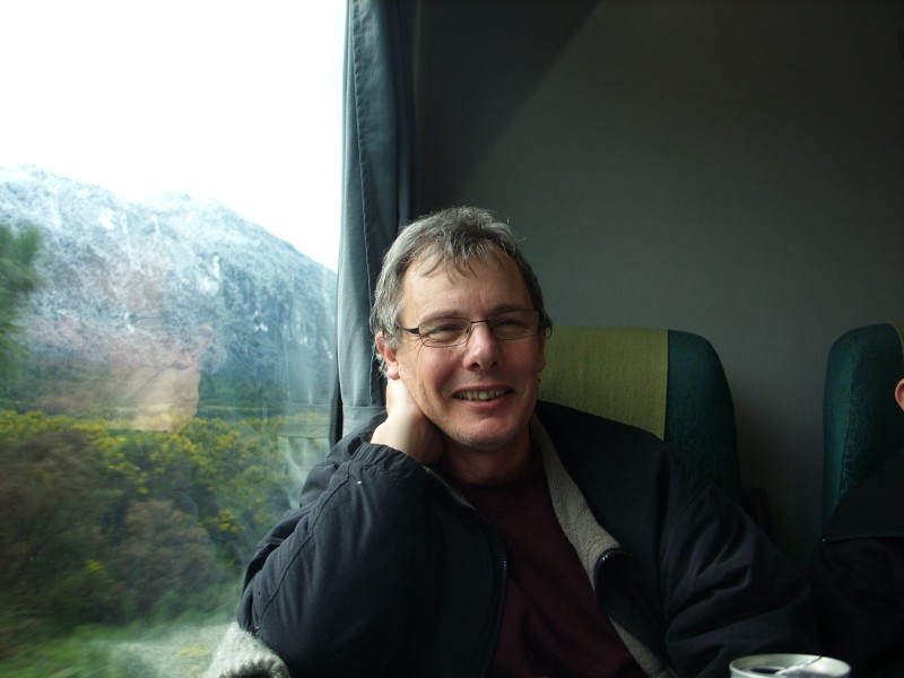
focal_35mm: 43
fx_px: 1123
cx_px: 452
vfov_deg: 33.6
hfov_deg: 43.9
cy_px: 339
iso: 50
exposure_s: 1/67
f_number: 2.9
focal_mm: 8.86
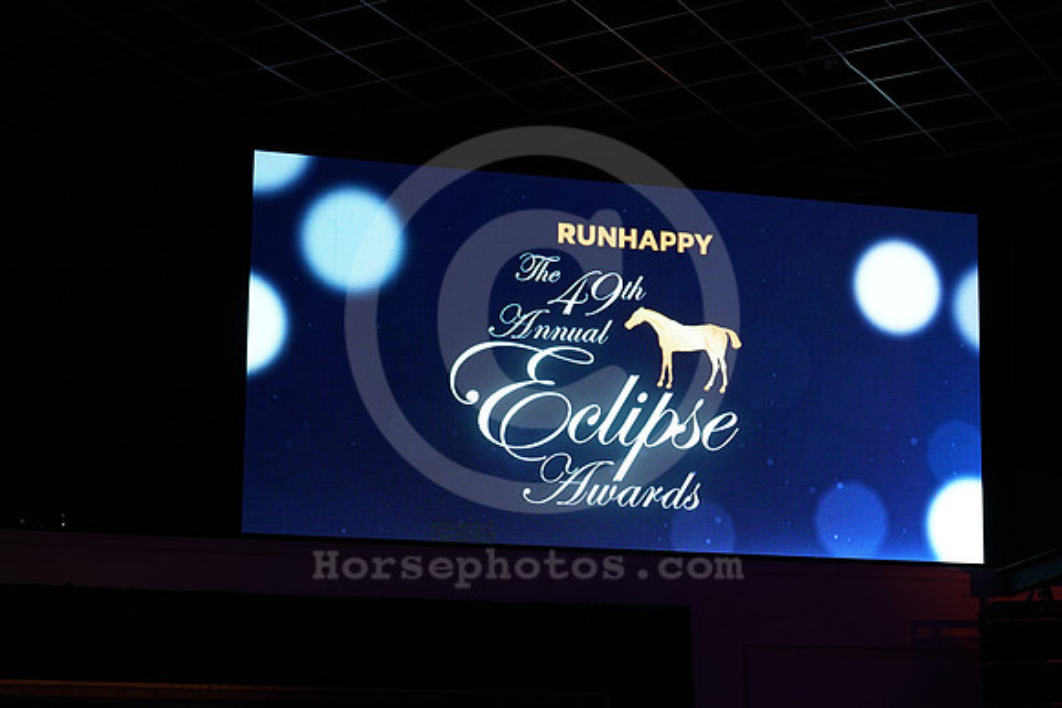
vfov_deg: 17.7
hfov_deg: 26.3
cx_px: 531
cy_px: 354
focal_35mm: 77
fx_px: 2272
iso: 1250
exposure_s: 1/160
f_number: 4
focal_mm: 77
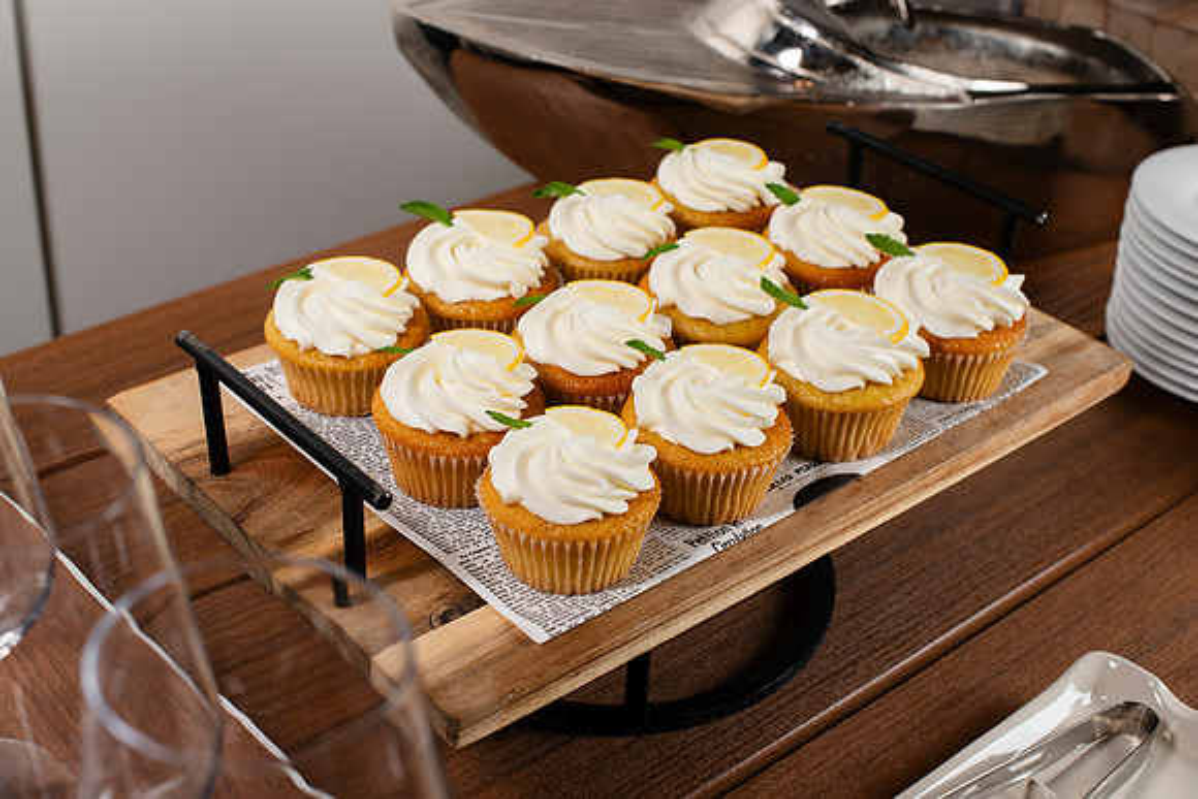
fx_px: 1664
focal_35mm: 50
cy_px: 400
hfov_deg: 39.6
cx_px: 599
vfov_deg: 27.0
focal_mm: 50
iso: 200
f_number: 7.1
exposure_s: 1/200
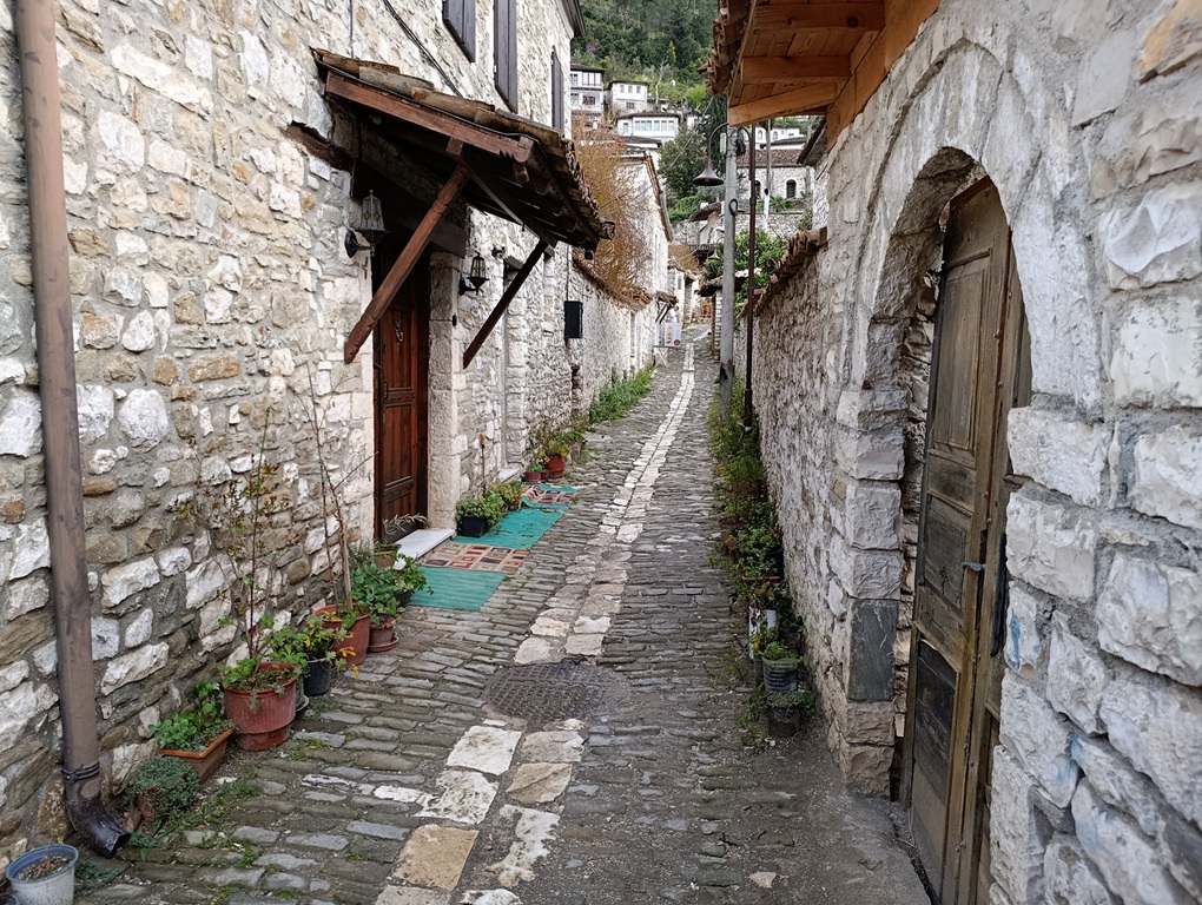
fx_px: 800
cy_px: 452
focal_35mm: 23
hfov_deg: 73.8
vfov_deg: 59.0
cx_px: 601
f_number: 1.65
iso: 291
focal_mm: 6.11
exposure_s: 1/100
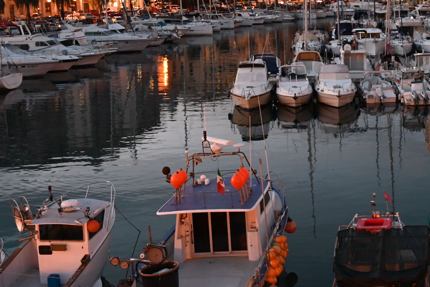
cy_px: 81
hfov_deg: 30.7
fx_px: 753
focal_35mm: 63
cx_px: 371
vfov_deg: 21.4
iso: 800
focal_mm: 31
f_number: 4
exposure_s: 1/15
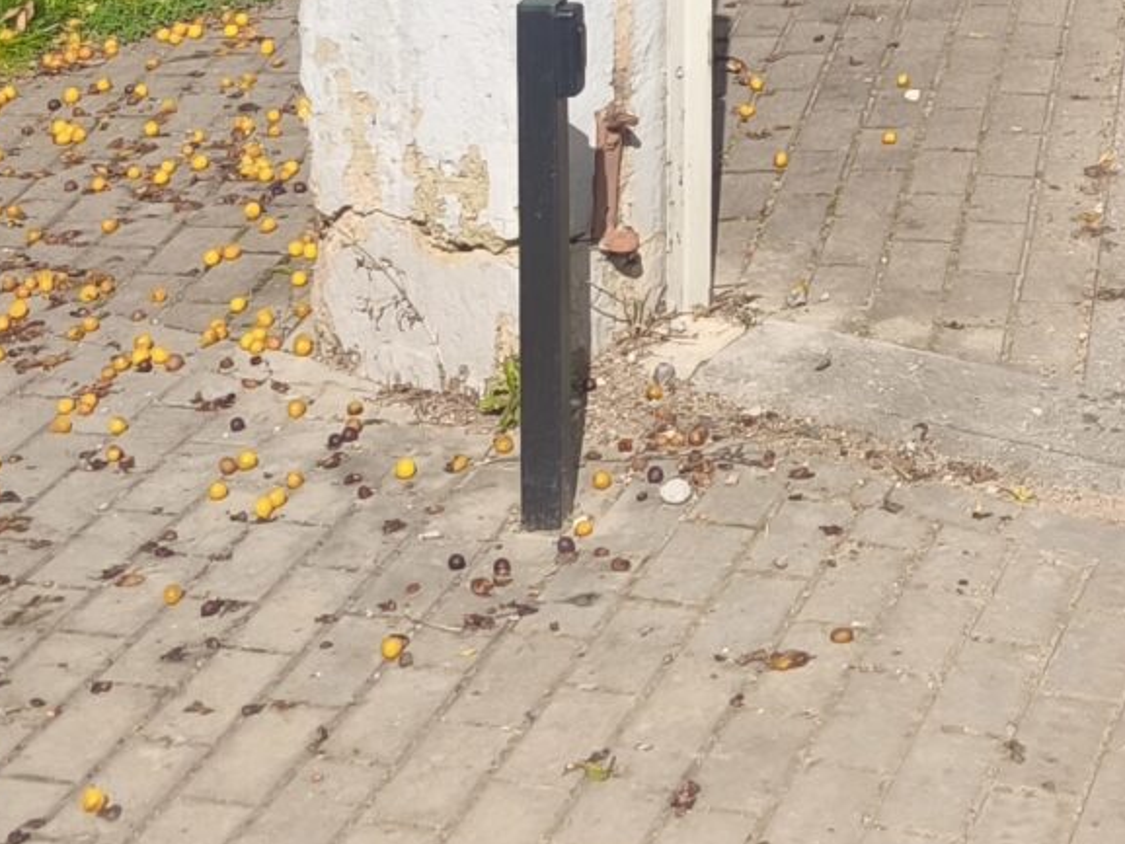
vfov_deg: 12.6
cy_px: -885
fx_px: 3316
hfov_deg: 18.9
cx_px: 1037
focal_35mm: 102
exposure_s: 1/2300
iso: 80
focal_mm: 5.35
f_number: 1.7
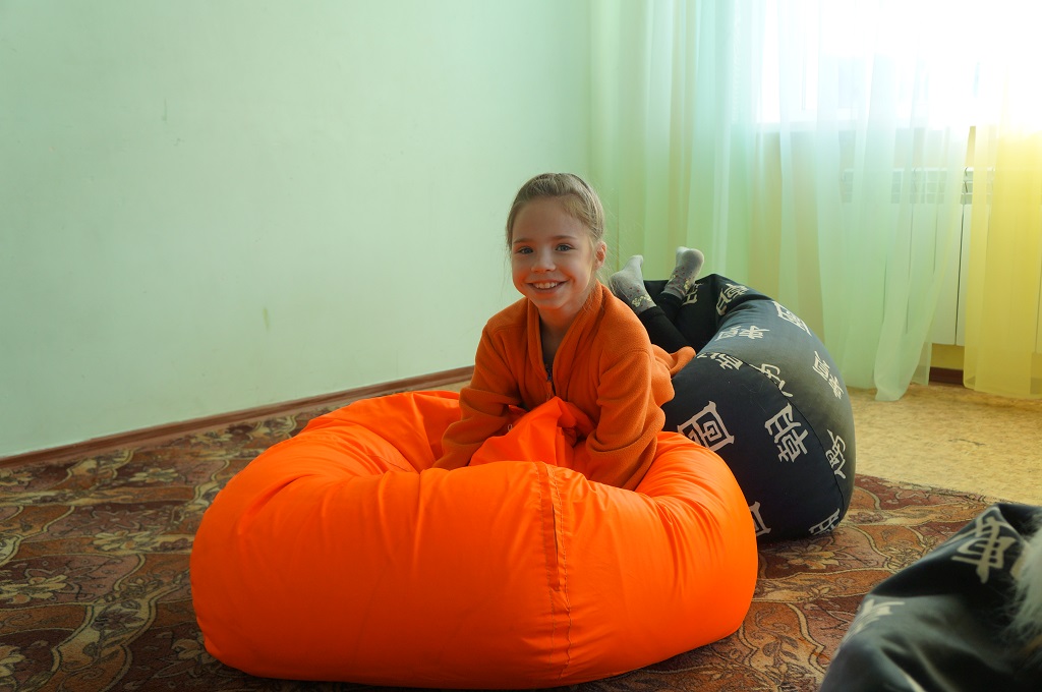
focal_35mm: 36
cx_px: 521
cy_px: 346
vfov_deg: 36.8
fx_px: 1041
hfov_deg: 53.2
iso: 250
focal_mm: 24
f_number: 4
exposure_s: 1/160
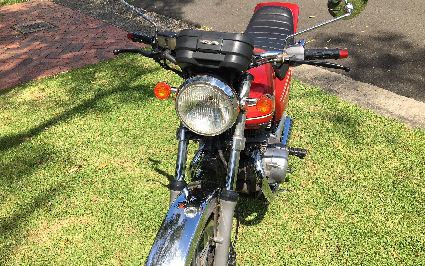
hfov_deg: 61.2
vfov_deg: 40.6
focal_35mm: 31
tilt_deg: -34.9
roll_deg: +4.8
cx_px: 212
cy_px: 140
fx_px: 359
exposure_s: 1/1282
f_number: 2.2
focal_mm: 4.15
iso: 25
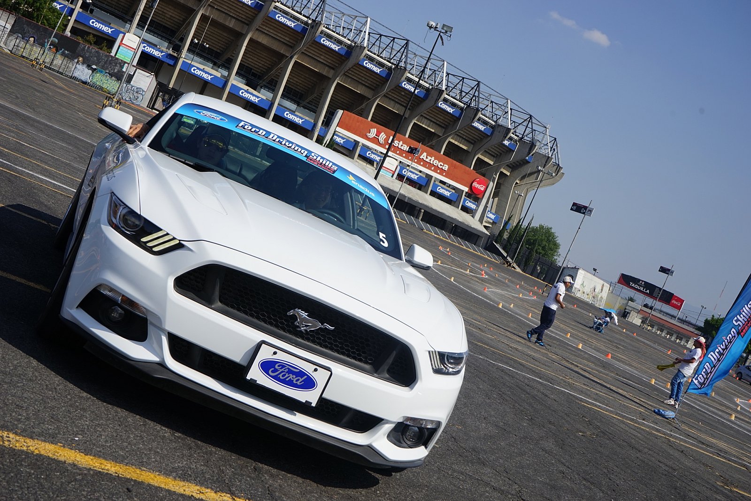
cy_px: 250
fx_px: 1064
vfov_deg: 26.5
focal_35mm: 51
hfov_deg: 38.9
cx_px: 376
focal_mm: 51
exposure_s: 1/320
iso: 100
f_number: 11
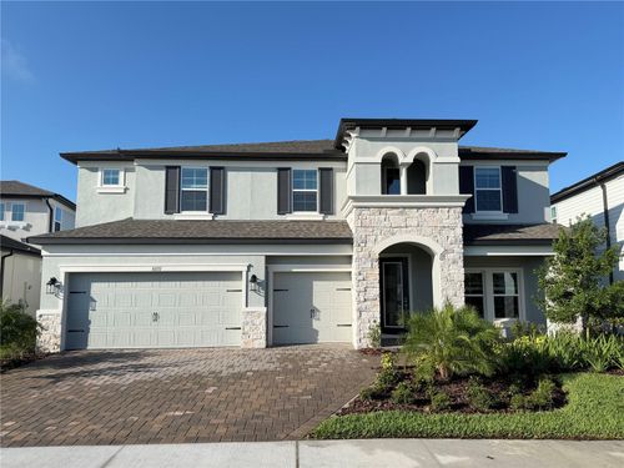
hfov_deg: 71.6
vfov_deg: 56.8
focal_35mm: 24
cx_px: 312
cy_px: 234
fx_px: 433
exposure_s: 1/4167
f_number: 1.78
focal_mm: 6.76
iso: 80
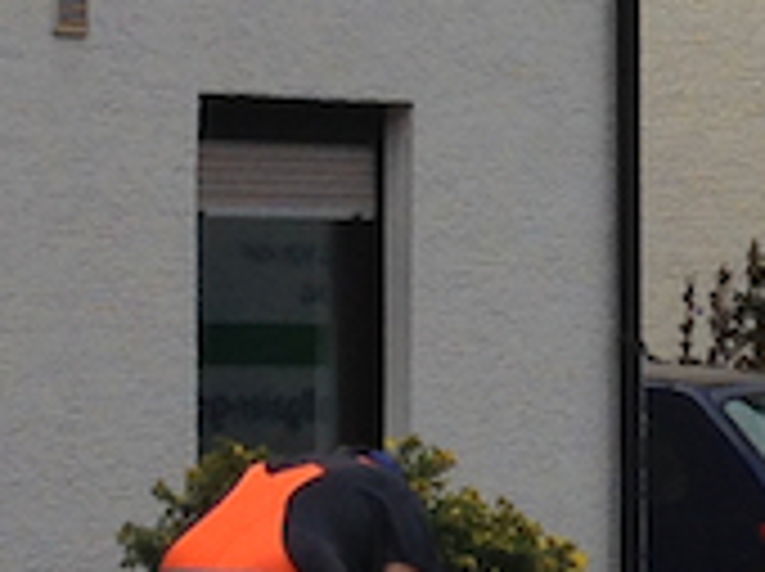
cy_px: 54
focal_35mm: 249
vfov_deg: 5.9
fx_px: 5495
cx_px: 940
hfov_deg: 7.9
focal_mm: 4.12
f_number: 2.4
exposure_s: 1/2008
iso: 50
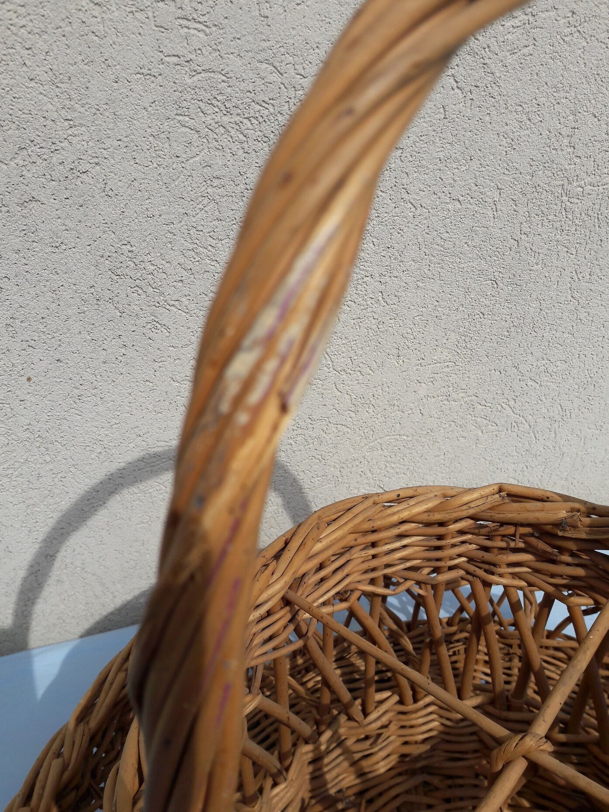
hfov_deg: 49.8
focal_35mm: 28
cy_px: 406
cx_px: 304
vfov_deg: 63.4
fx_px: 657
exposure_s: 1/2398
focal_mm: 3.7
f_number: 1.9
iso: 40
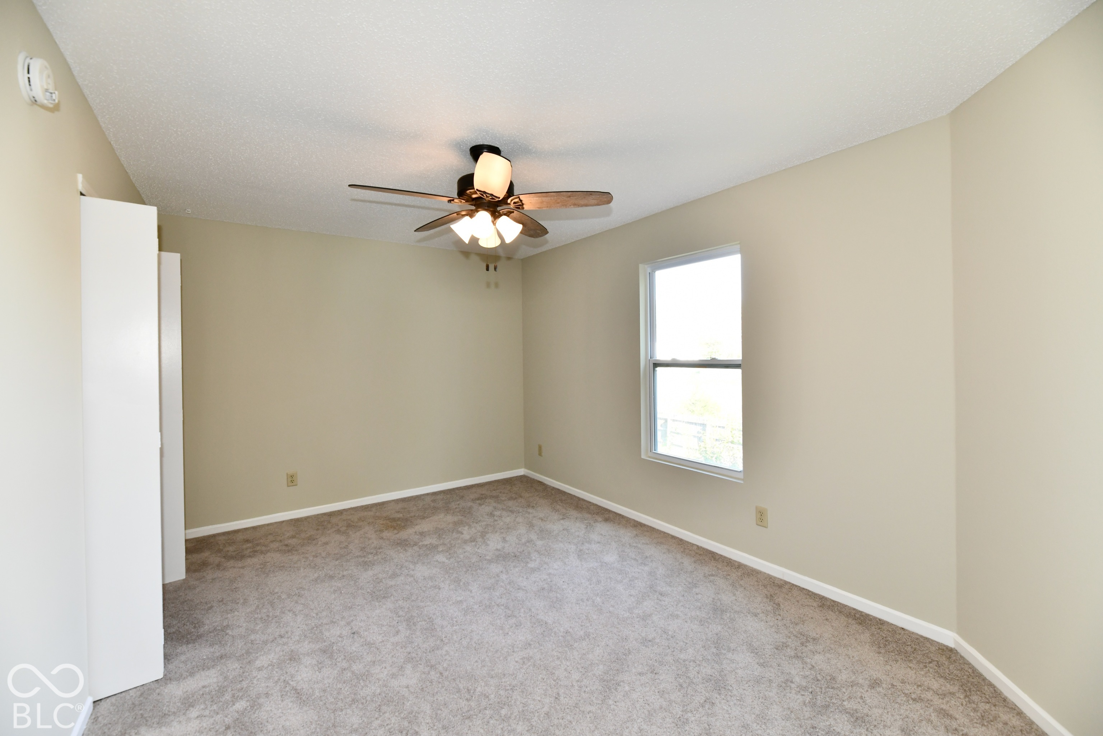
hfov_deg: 104.3
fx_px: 429
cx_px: 552
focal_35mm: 14
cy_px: 368
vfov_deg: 81.2
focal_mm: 14
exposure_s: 1/60
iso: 640
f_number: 6.3
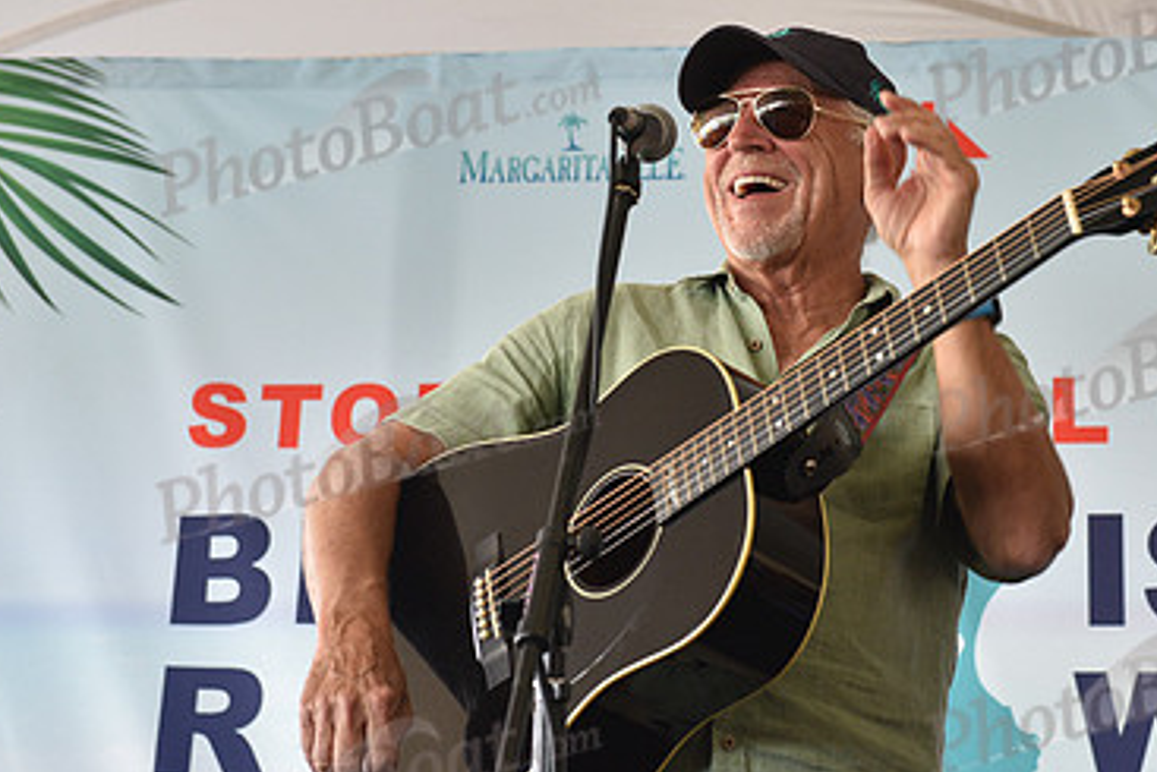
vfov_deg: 14.0
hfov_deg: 20.7
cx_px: 766
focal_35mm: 98
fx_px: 3151
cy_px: 254
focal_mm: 62
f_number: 4
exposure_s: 1/160
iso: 800
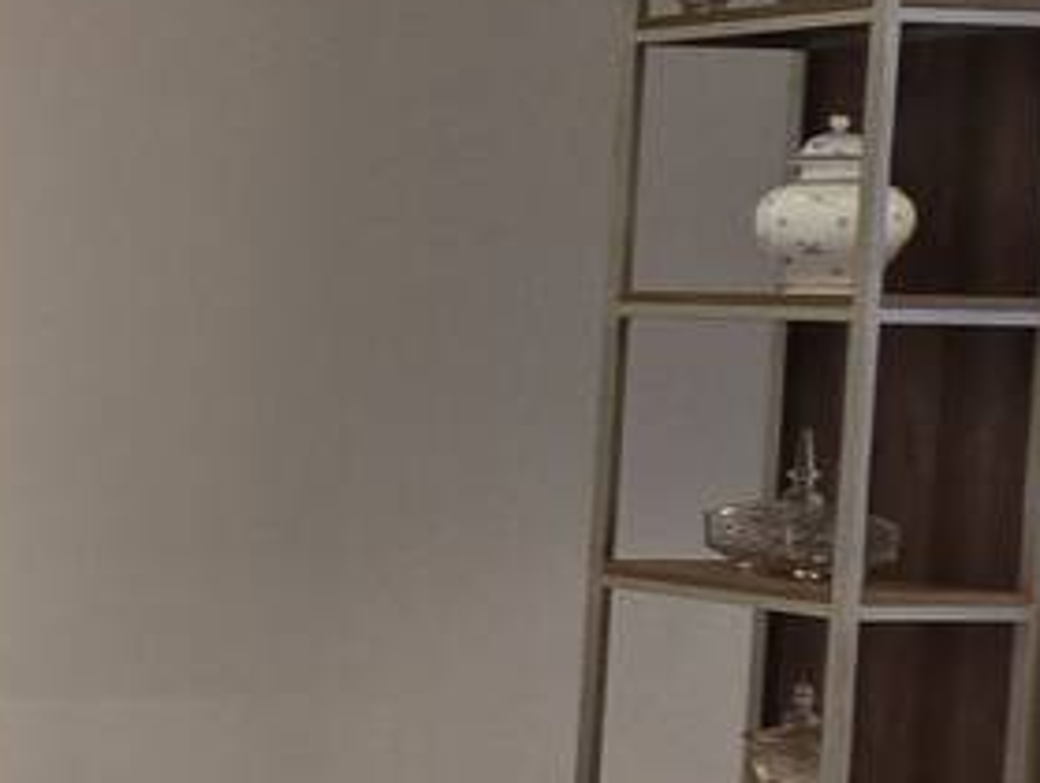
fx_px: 2016
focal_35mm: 67
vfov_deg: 22.0
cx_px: -1420
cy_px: 350
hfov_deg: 15.5
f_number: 2.2
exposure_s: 1/60
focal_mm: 2.2
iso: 125
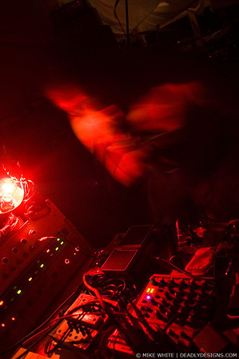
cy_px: 180
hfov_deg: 43.5
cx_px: 120
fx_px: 299
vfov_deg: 62.0
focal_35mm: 30
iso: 800
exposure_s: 1/6
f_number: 2.8
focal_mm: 20
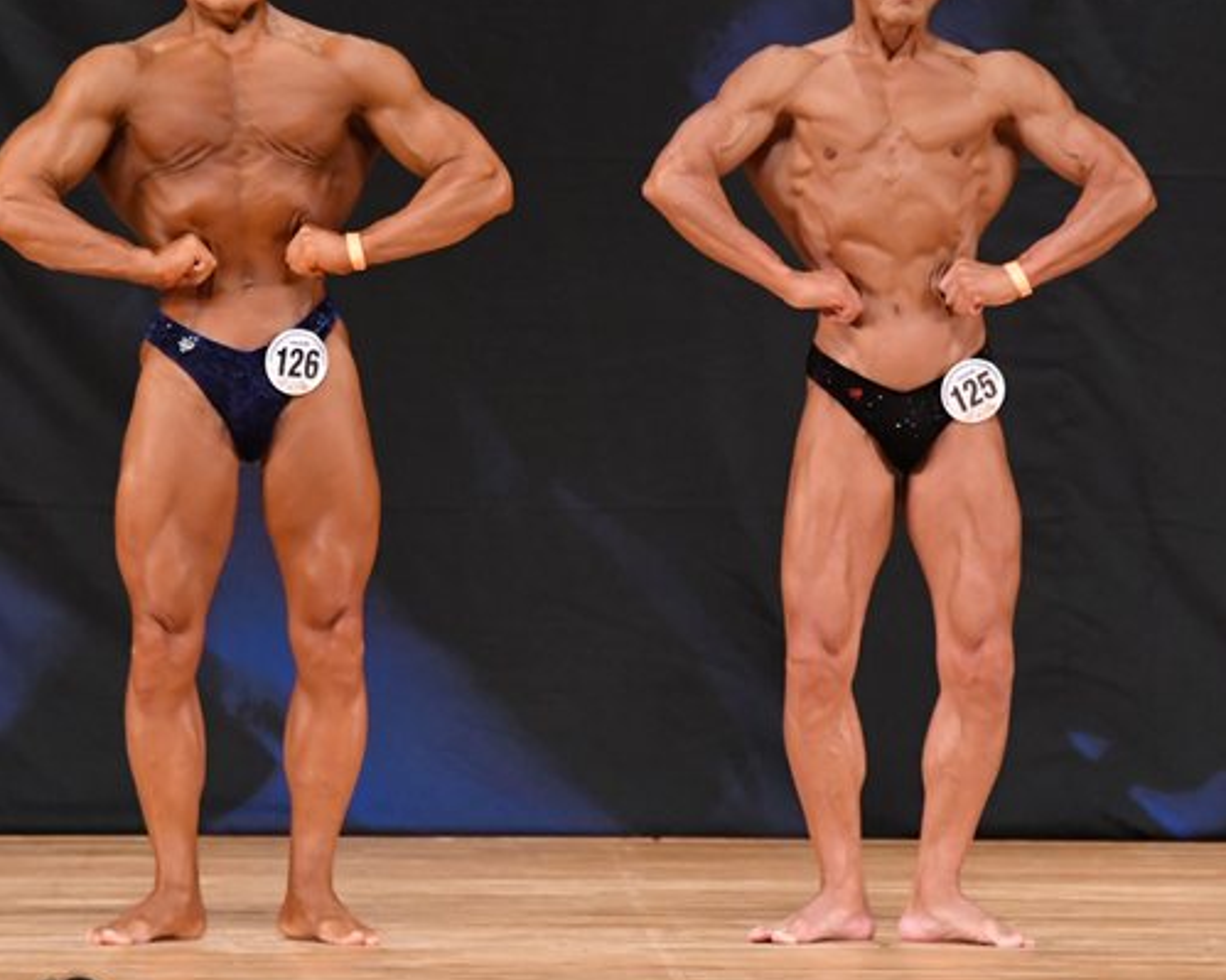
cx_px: 674
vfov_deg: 3.7
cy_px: 383
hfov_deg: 4.7
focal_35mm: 415
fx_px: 15055
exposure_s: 1/400
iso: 5000
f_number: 5.6
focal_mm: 190
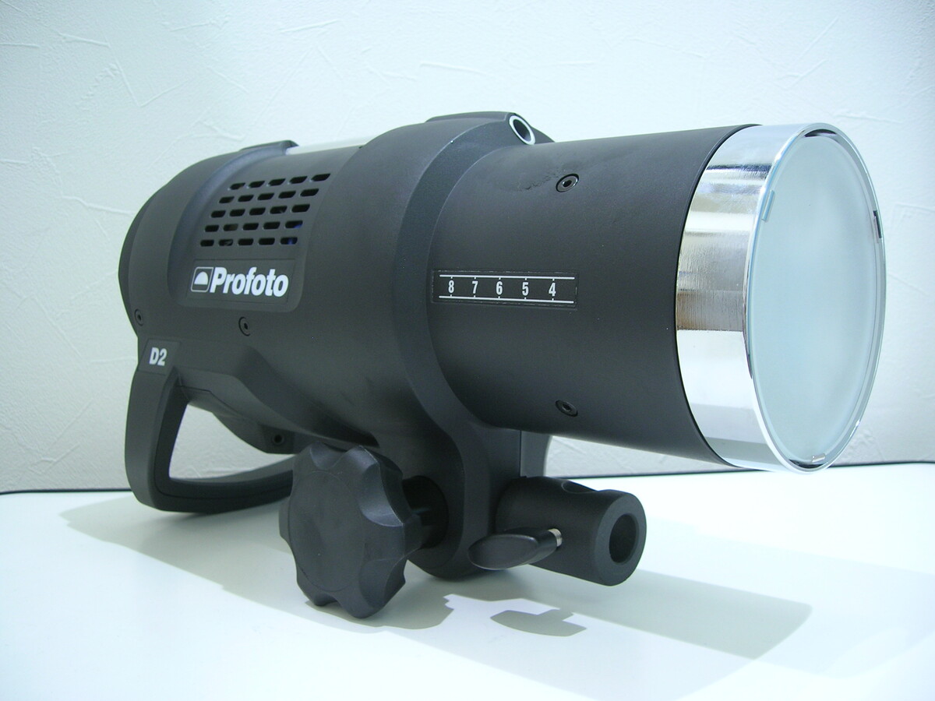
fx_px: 918
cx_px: 468
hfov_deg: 54.0
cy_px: 350
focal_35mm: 34
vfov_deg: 41.8
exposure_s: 1/12.7
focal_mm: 5.7
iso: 50
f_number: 2.9
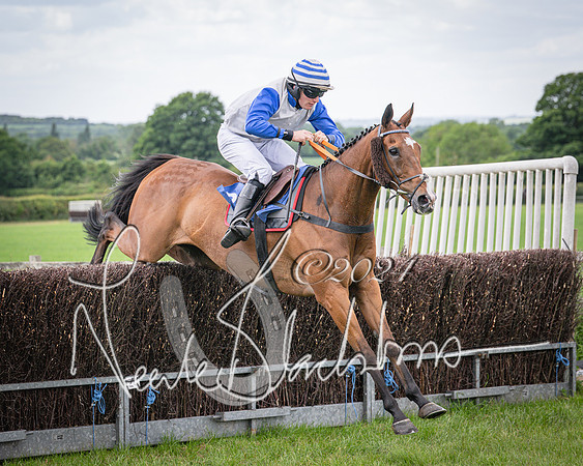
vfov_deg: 11.2
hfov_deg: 14.0
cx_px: 240
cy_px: 233
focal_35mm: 138
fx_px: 2379
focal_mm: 94
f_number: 4
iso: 400
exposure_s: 1/1600
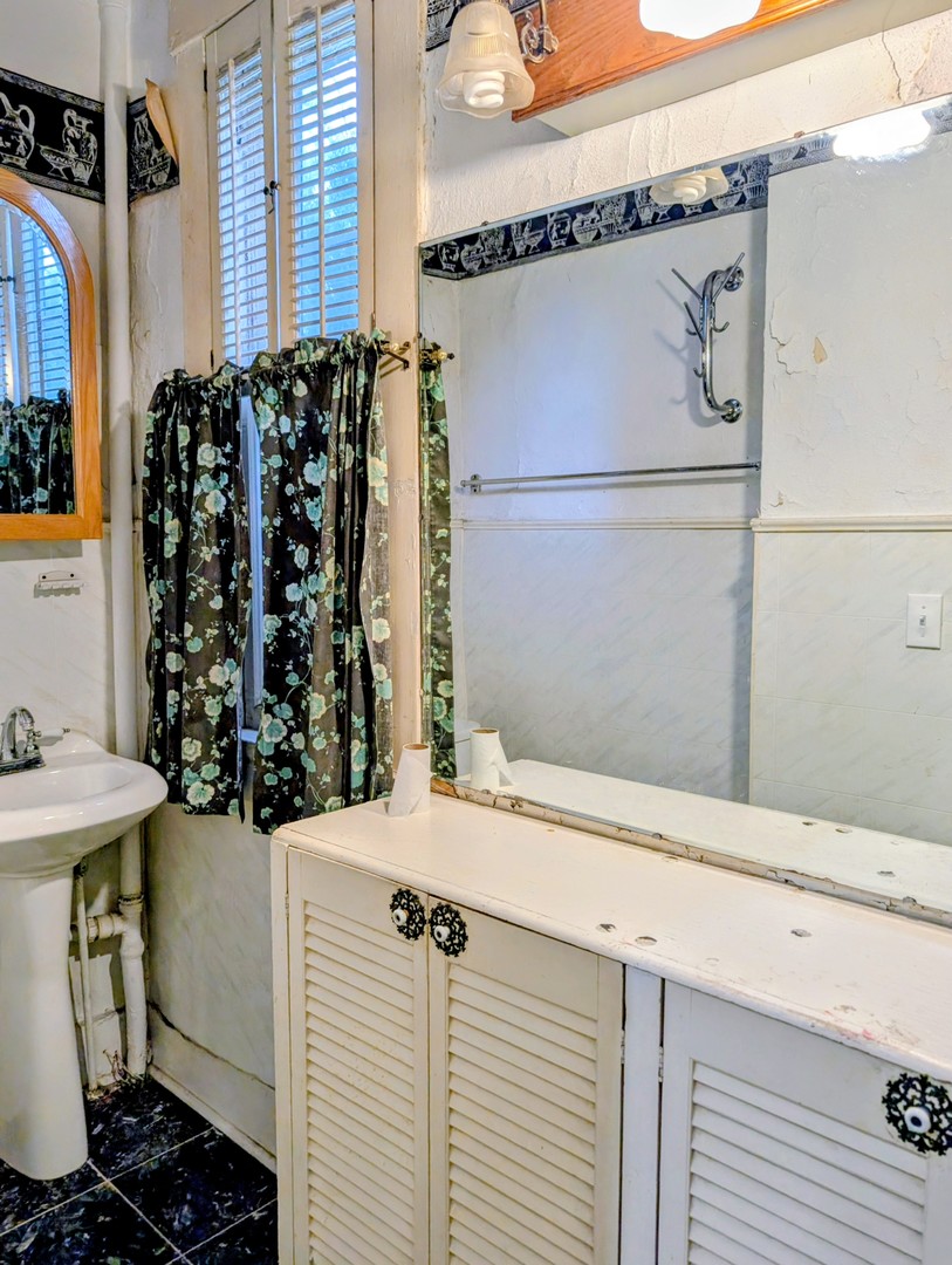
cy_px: 632
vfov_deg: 71.5
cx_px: 476
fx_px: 878
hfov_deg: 56.9
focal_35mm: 24
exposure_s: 1/40
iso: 82
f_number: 1.68
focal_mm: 6.9
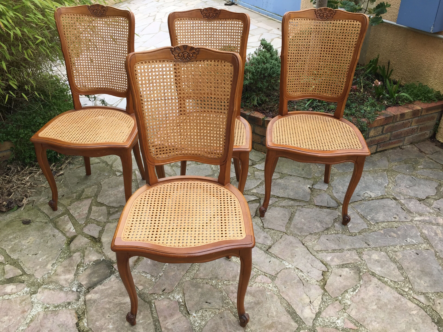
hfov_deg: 61.7
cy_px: 166
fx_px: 371
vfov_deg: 48.2
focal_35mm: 29
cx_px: 222
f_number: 2.2
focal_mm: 4.15
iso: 32
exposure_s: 1/267
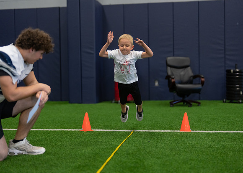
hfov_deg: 36.1
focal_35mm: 54
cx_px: 122
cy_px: 86
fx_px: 373
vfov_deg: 26.2
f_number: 1.2
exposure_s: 1/1000
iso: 1250
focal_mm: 50
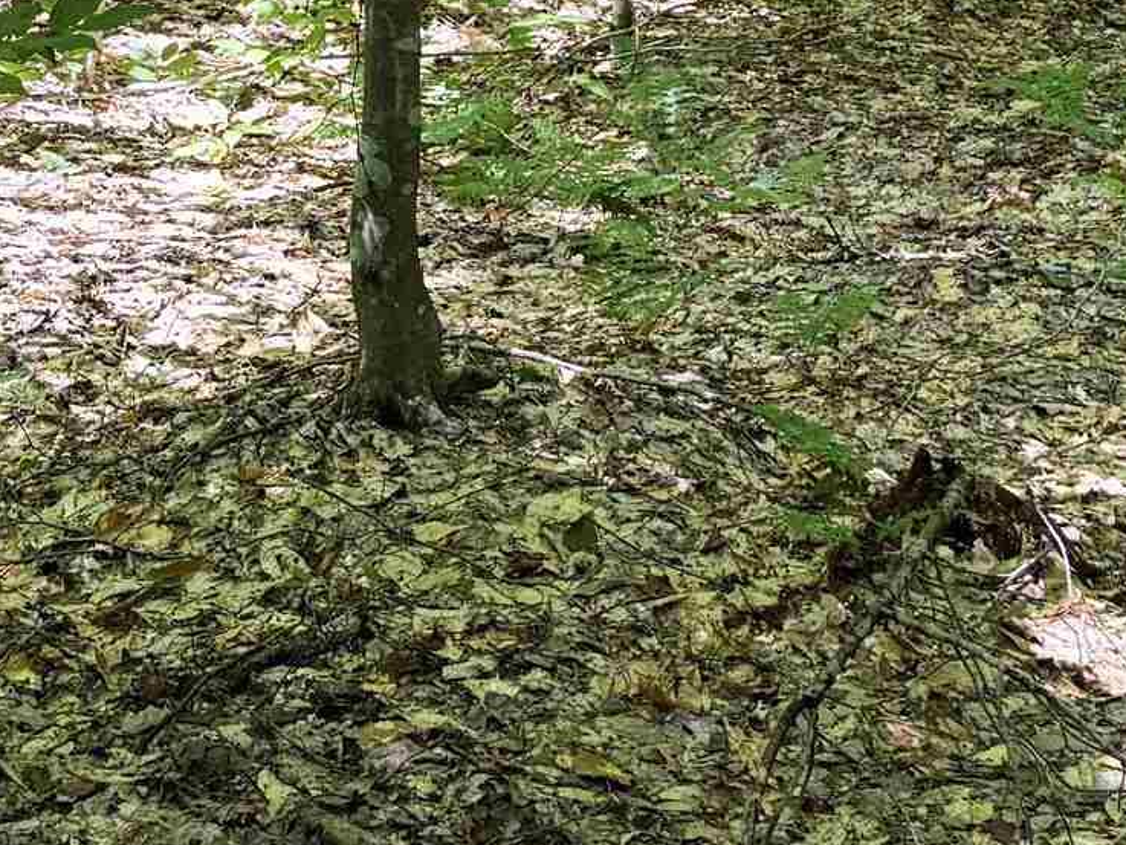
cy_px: -475
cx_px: 338
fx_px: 3253
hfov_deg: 19.5
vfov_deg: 13.8
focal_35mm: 100
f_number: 1.78
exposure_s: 1/139
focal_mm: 6.76
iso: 160
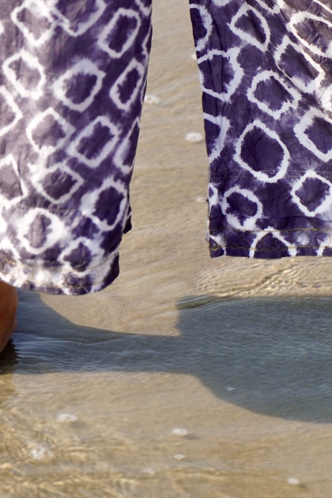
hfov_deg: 7.7
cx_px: 215
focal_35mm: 179
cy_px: -12
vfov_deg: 11.4
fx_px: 2477
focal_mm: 50
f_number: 5.6
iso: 100
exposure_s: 1/320
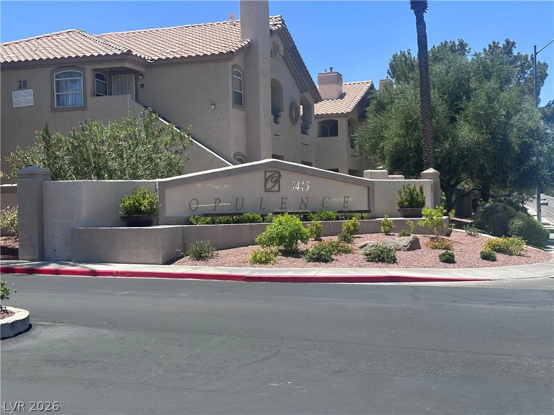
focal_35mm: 48
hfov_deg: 39.7
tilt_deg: +0.6
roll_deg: +1.5
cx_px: 277
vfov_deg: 30.3
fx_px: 768
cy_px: 208
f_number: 1.78
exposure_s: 1/3155
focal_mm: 6.86
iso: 64
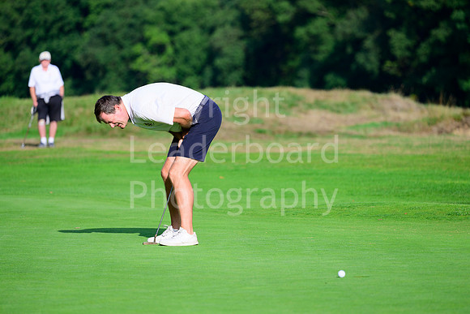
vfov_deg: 5.1
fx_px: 3526
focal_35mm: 270
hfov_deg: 7.6
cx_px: 235
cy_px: 157
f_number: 5.6
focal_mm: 270
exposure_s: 1/2000
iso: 500
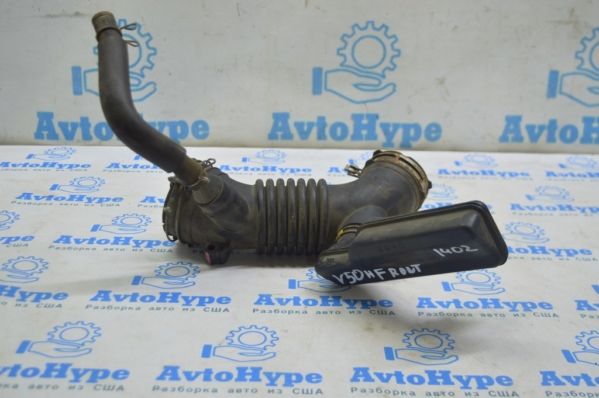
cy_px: 199
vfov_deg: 28.0
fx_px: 798
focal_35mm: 48
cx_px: 300
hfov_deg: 41.1
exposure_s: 1/40
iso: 400
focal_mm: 32
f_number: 4.5
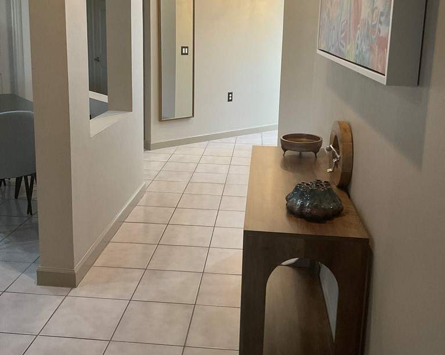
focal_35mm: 38
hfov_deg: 47.9
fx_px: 500
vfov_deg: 38.7
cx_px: 223
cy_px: 121
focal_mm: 3
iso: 80
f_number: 1.8
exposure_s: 1/60
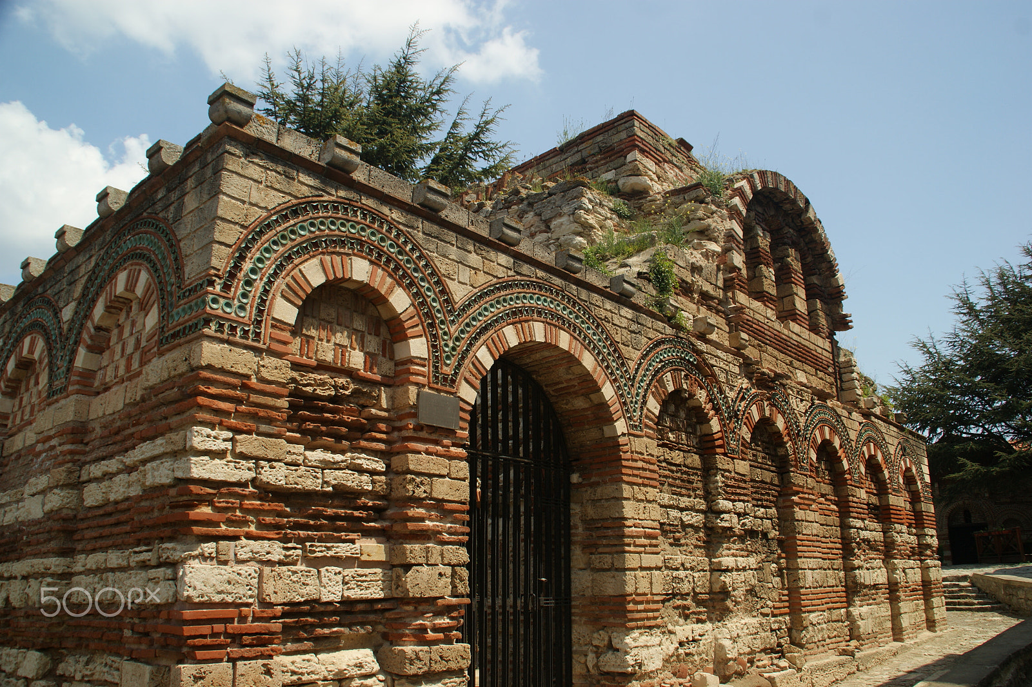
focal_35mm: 27
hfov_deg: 67.4
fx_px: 774
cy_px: 344
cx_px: 516
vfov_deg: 47.9
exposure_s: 1/60
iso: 100
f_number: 8
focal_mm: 18
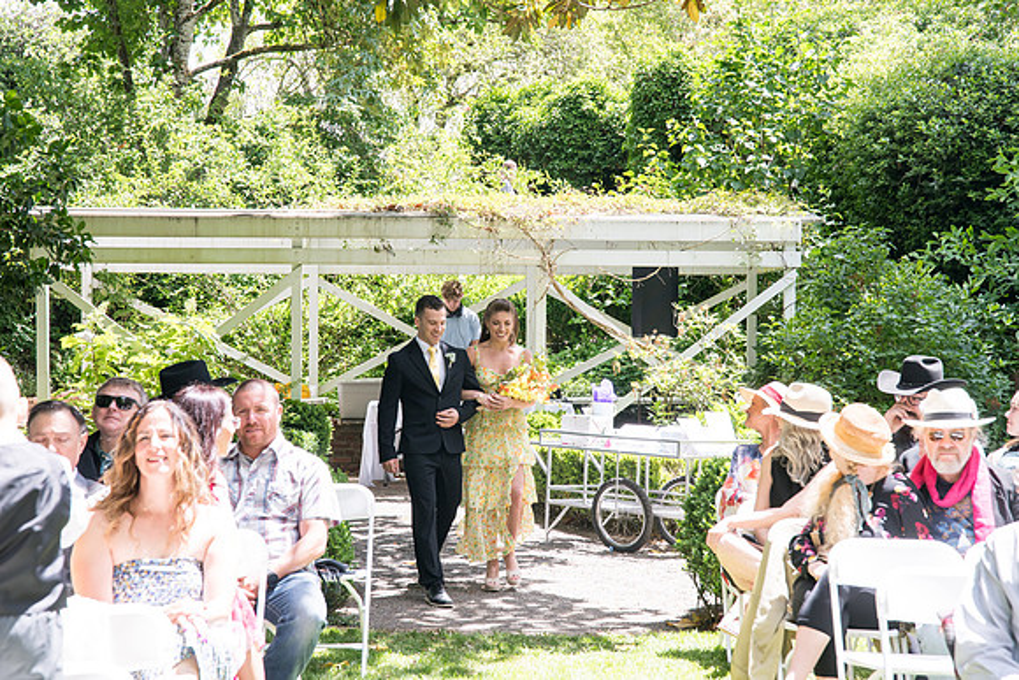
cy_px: 340
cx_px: 510
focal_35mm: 70
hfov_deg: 28.8
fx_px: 1982
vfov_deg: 19.5
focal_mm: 70
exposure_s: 1/320
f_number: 6.3
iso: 400
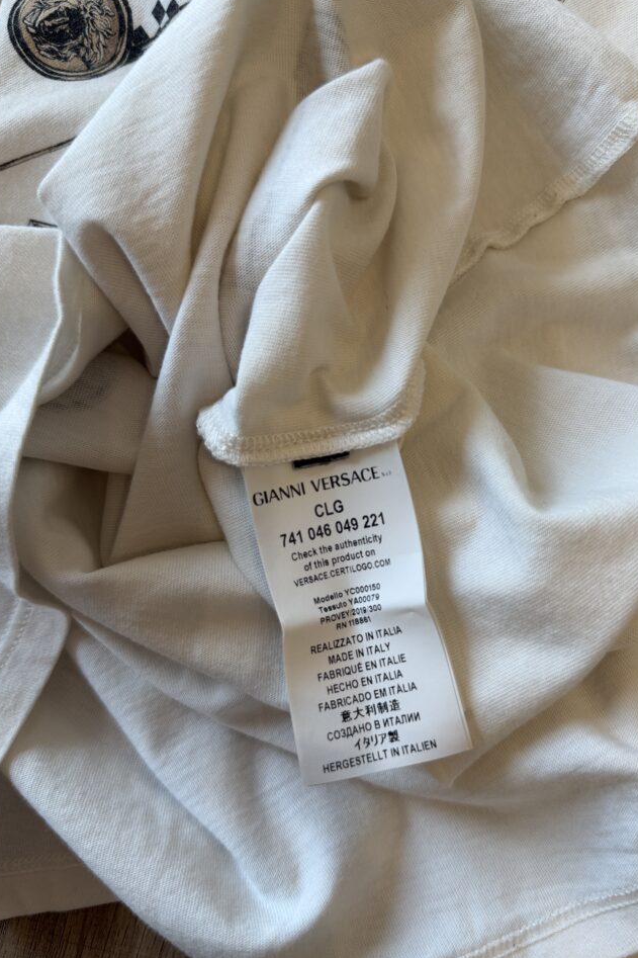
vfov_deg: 67.4
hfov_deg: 47.8
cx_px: 358
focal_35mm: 27
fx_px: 718
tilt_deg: -85.0
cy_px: 491
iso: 50
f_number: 1.78
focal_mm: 6.76
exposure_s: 1/100
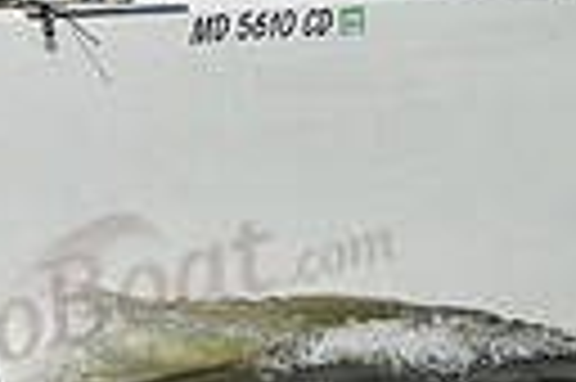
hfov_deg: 5.8
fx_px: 5641
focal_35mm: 353
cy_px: 11
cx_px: 630
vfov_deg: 3.9
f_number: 10
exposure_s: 1/1250
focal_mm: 78
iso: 320
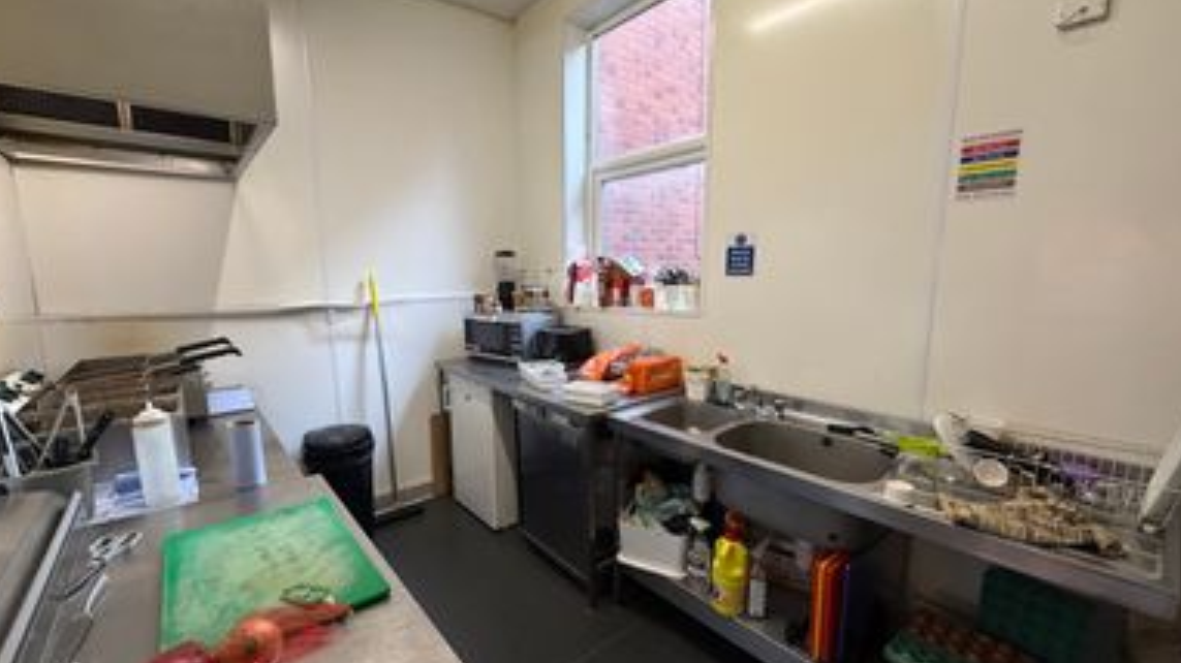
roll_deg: +0.5
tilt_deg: -8.7
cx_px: 577
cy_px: 350
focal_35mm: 16
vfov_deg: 67.0
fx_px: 501
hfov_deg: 99.4
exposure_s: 1/100
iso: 320
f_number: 2.2
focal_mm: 2.22
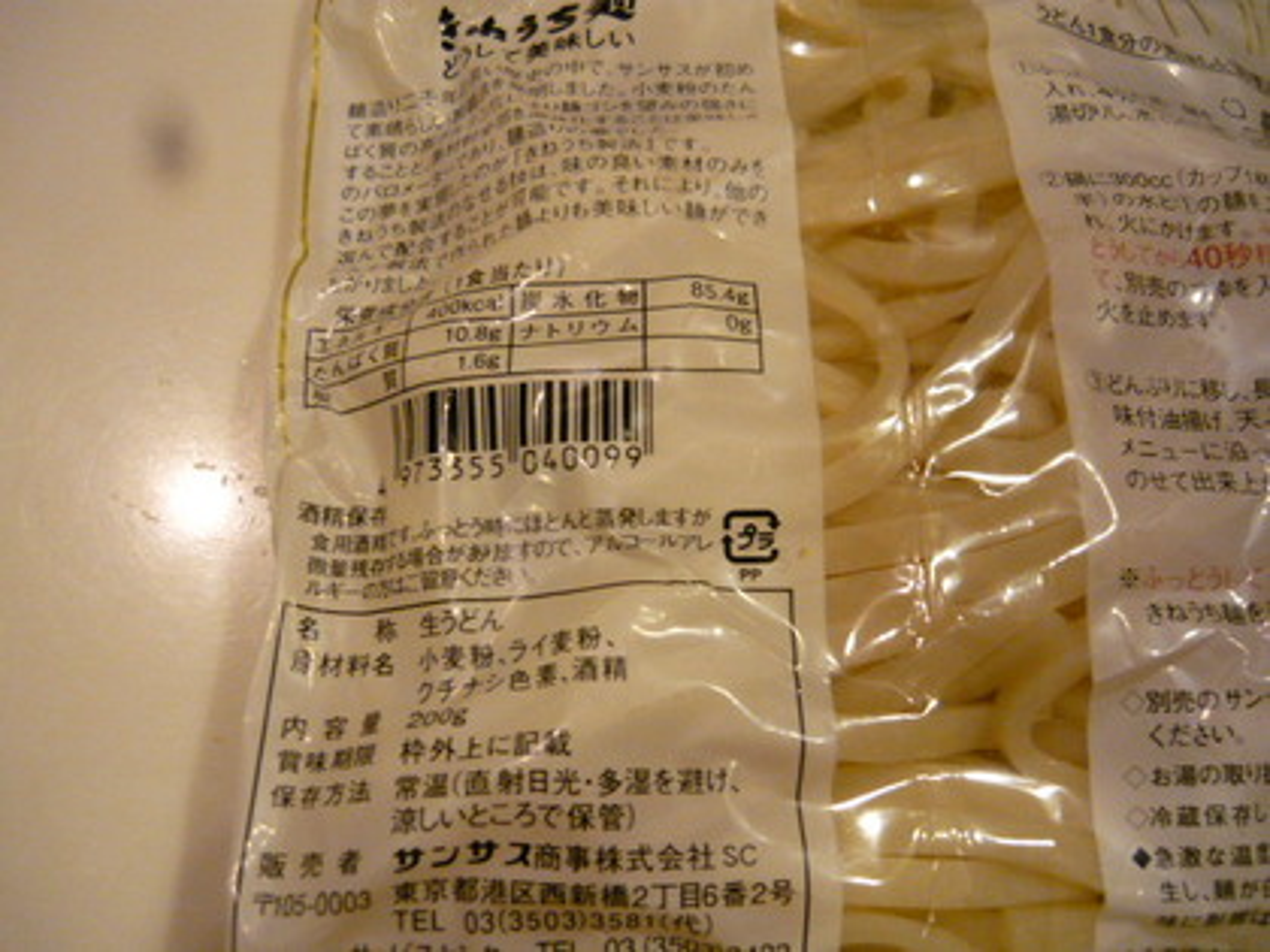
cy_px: 476
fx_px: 1211
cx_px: 635
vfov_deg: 42.9
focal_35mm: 33
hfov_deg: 55.4
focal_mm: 5.5
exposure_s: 1/13
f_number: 2.8
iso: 400
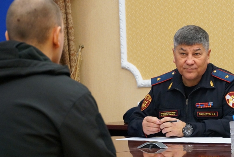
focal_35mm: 138
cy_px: 81
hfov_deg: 14.9
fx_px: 895
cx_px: 131
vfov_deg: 10.0
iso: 6400
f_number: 5.6
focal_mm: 75
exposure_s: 1/100
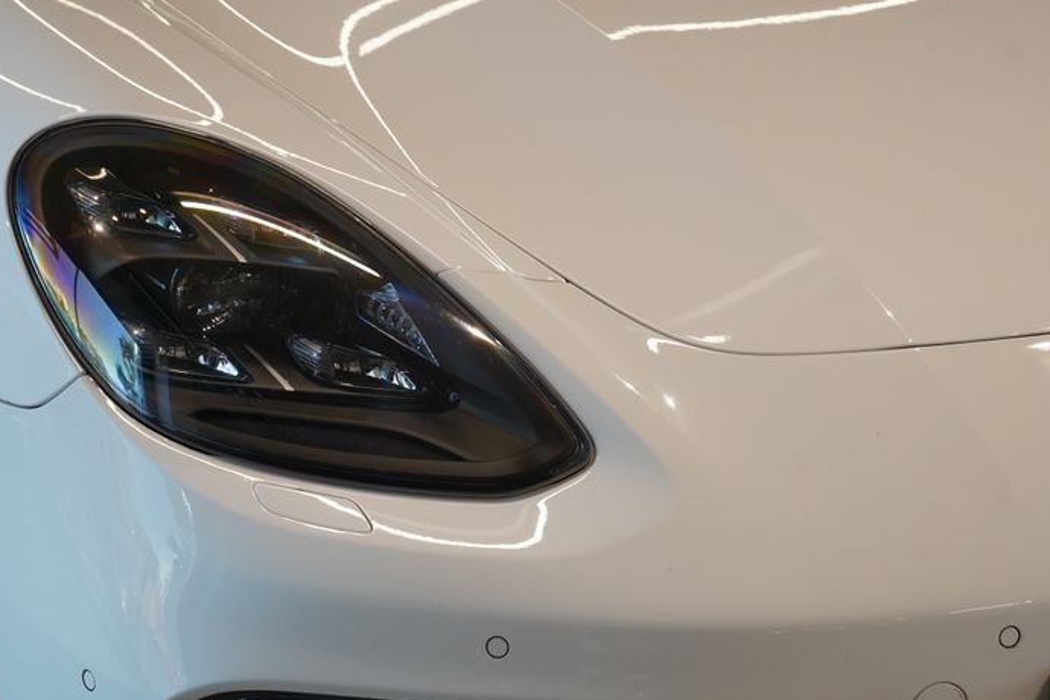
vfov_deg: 14.0
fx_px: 2858
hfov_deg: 20.7
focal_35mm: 98
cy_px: 399
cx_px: 353
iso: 2000
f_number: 5.6
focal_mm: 66
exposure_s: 1/160
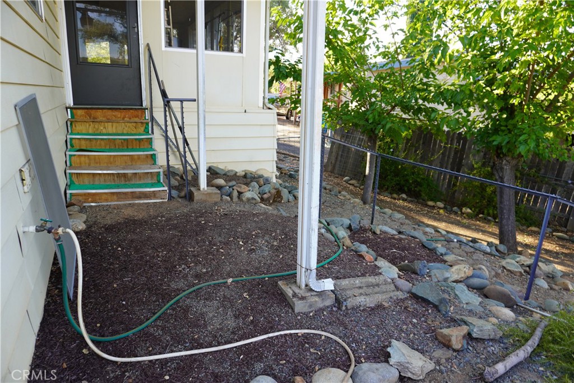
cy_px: 192
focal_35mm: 24
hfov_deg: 73.7
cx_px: 287
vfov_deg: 53.1
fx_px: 383
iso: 100
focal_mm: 16
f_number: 4
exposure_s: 1/60
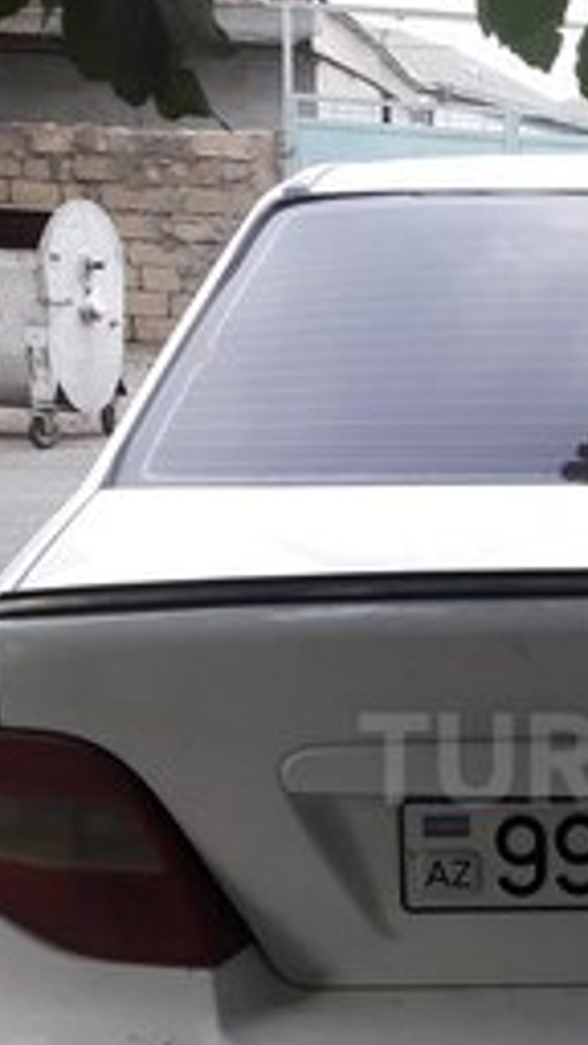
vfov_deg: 34.8
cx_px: 674
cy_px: 759
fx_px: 1635
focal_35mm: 59
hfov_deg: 19.4
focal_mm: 3.7
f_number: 1.9
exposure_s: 1/100
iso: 64
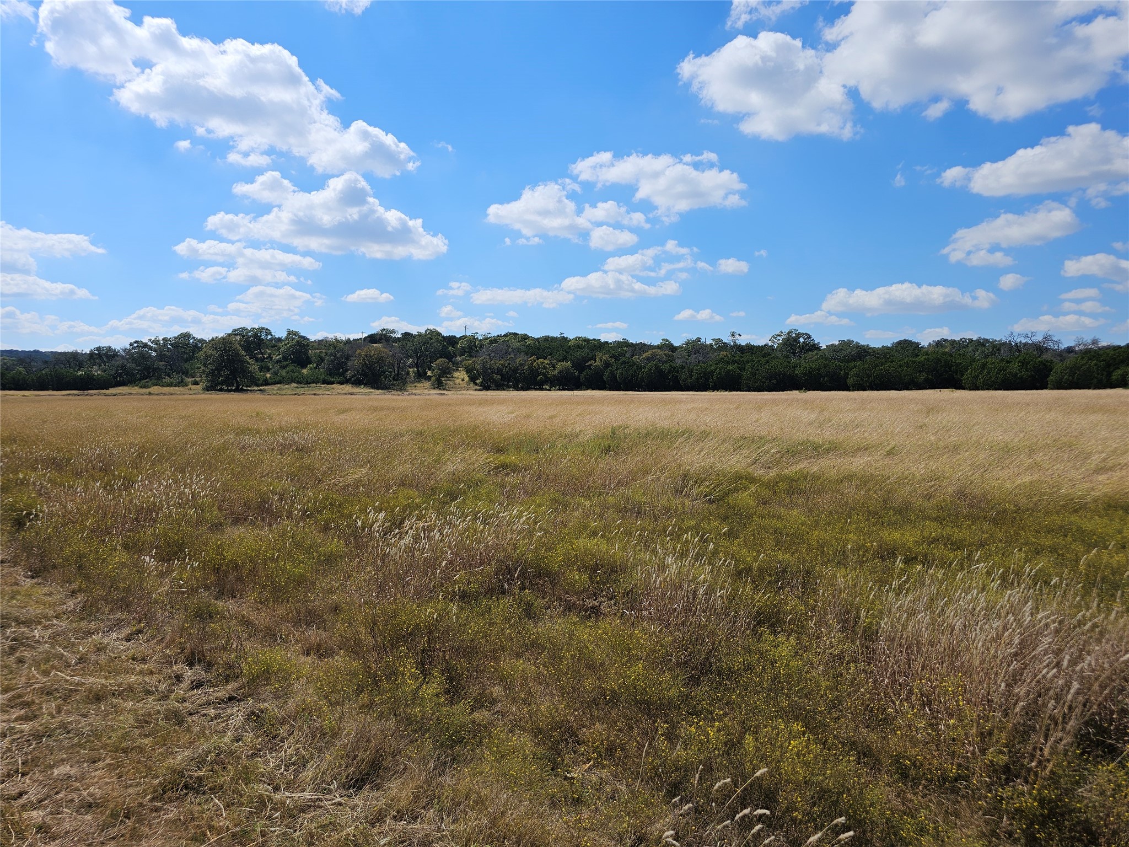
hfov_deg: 73.9
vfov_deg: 58.9
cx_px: 564
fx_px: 750
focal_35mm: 23
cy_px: 424
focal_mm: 6.3
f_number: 1.7
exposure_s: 1/1476
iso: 10
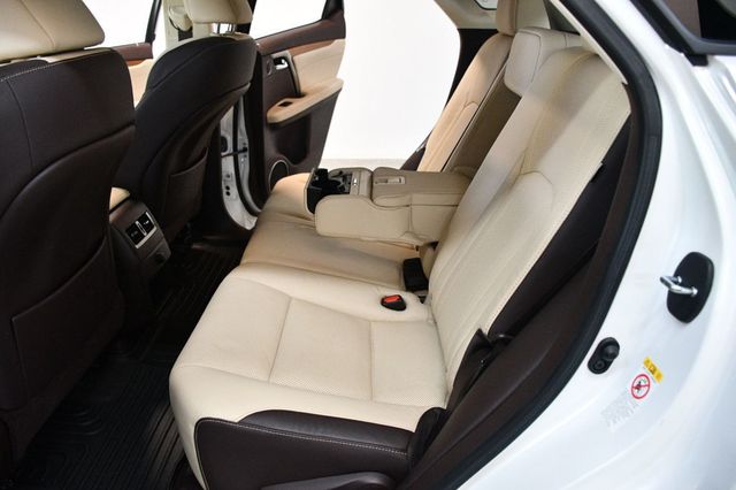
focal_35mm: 27
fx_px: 552
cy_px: 245
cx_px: 368
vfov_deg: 47.9
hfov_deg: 67.4
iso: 3200
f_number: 3.5
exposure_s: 1/125
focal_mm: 18
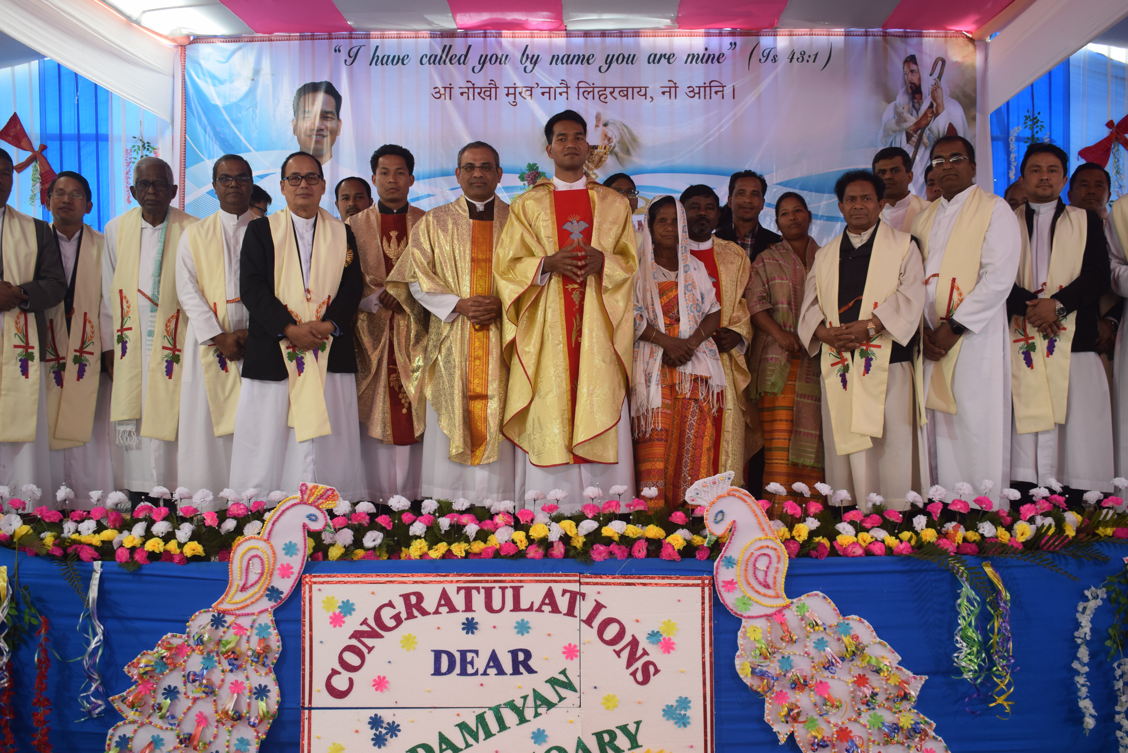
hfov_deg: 53.1
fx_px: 1128
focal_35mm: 36
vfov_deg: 36.9
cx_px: 564
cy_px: 376
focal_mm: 24
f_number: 5.6
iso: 400
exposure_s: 1/100
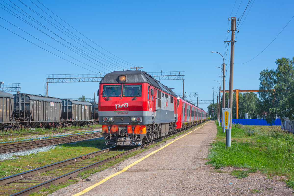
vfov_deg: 27.0
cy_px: 98
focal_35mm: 50
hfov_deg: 39.6
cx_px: 147
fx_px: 408
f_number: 7.1
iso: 100
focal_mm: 50
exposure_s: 1/400
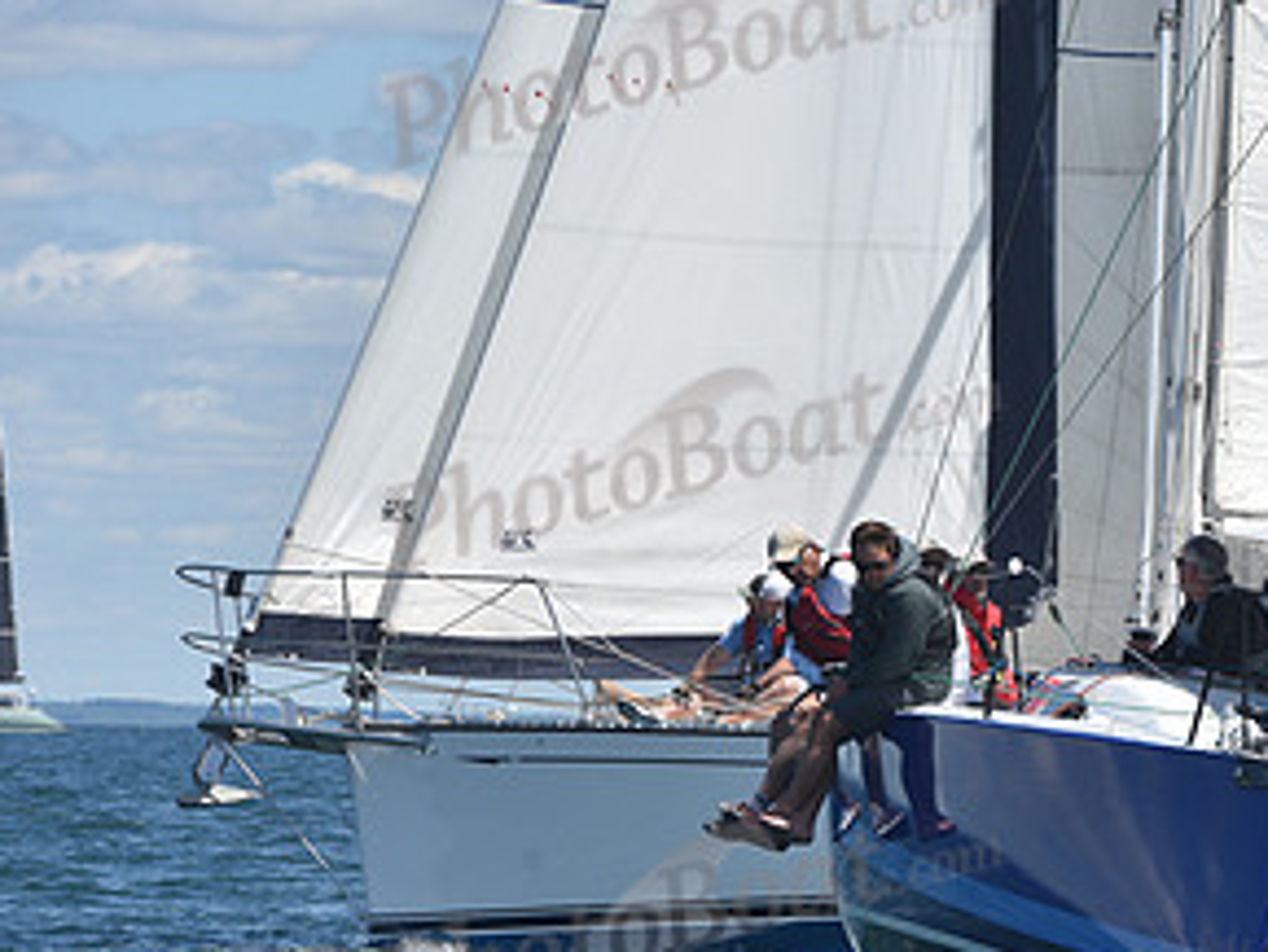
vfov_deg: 3.9
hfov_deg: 5.1
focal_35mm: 386
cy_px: 625
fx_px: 14145
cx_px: 1233
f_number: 10
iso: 250
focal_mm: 200
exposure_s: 1/800
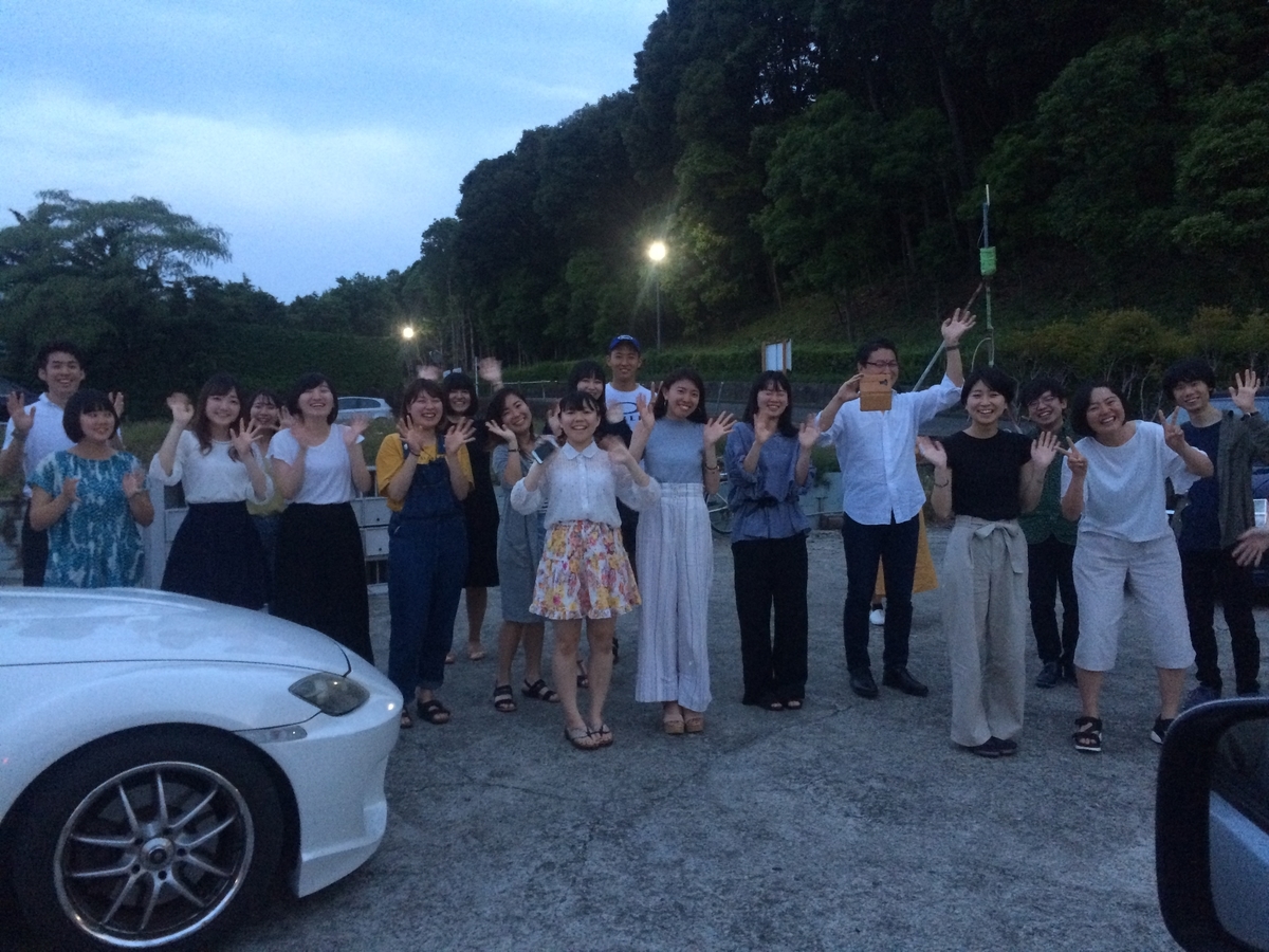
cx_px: 634
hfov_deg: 61.7
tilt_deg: +0.6
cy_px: 476
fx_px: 1063
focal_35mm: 29
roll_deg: +0.4
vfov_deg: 48.2
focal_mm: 4.15
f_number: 2.2
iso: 250
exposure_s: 1/20
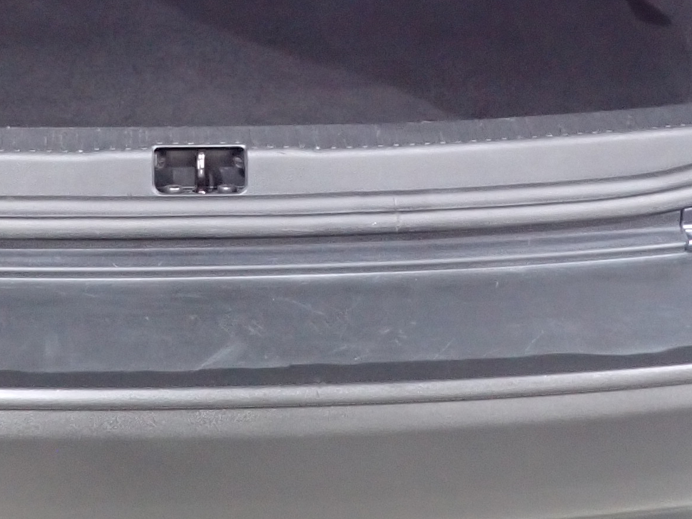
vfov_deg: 16.5
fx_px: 1699
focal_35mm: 85
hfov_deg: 22.8
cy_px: -144
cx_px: 181
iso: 500
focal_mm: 4.5
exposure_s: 1/30
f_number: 2
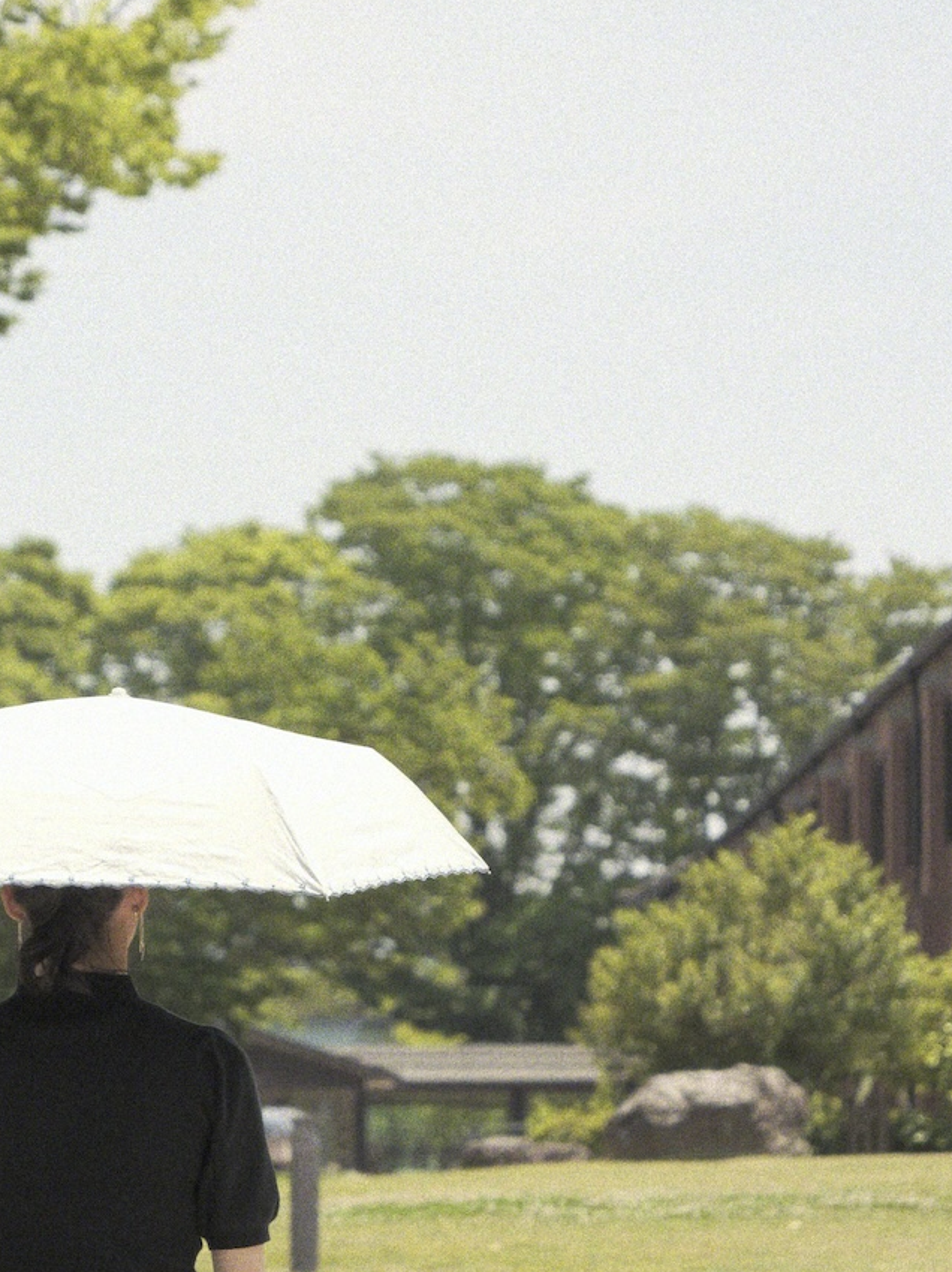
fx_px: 6642
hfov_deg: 8.2
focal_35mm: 181
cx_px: 370
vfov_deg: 10.9
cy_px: 782
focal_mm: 60
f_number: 4
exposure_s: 1/5000
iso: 640
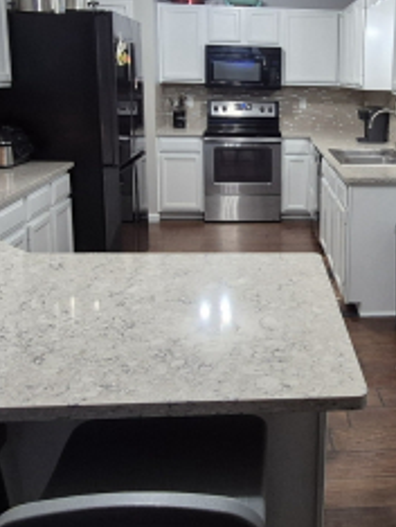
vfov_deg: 49.8
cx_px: 316
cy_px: 212
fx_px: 563
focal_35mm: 37
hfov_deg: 37.4
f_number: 2.2
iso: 320
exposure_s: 1/60
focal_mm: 1.74
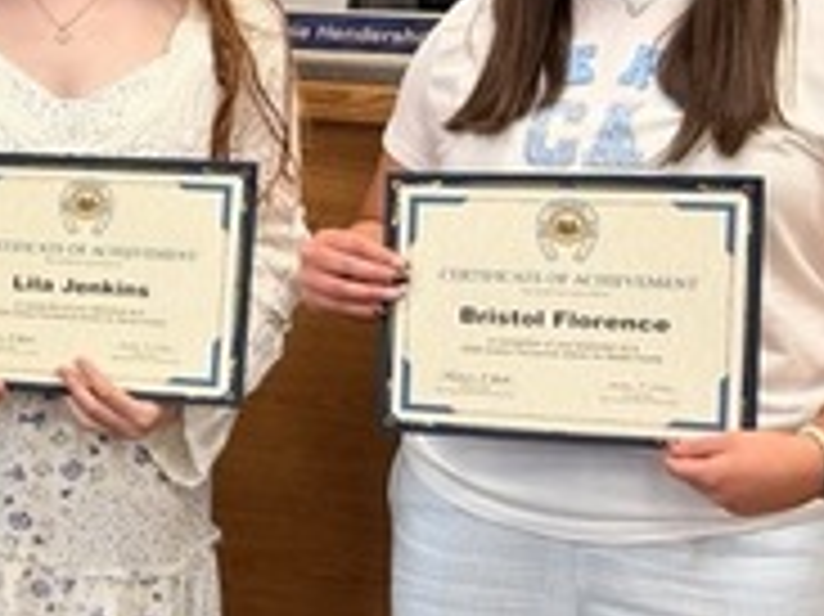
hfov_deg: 15.5
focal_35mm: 105
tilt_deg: -10.5
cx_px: -752
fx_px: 2498
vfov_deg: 14.1
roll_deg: +0.5
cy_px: 279
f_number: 1.78
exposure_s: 1/120
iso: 160
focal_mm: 6.76
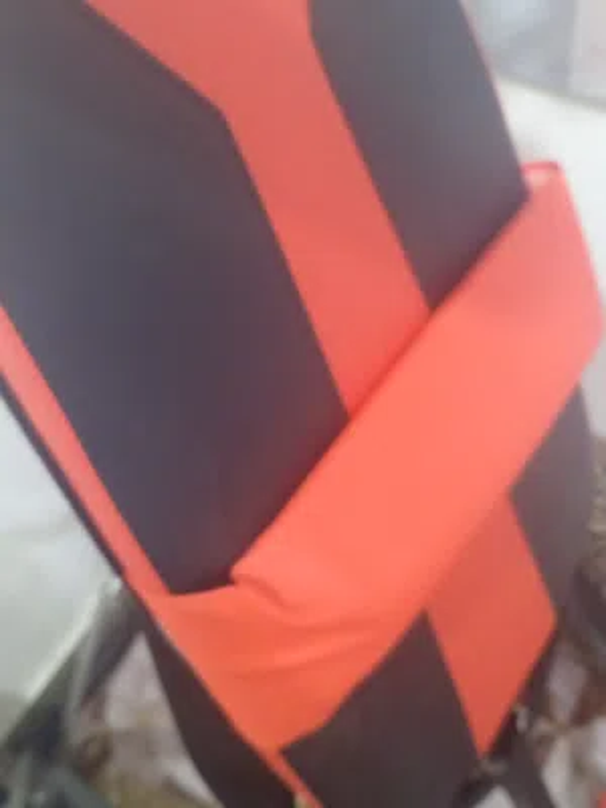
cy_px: 404
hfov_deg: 41.8
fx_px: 794
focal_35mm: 34
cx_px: 303
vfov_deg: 54.0
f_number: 1.8
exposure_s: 1/16.7
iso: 769
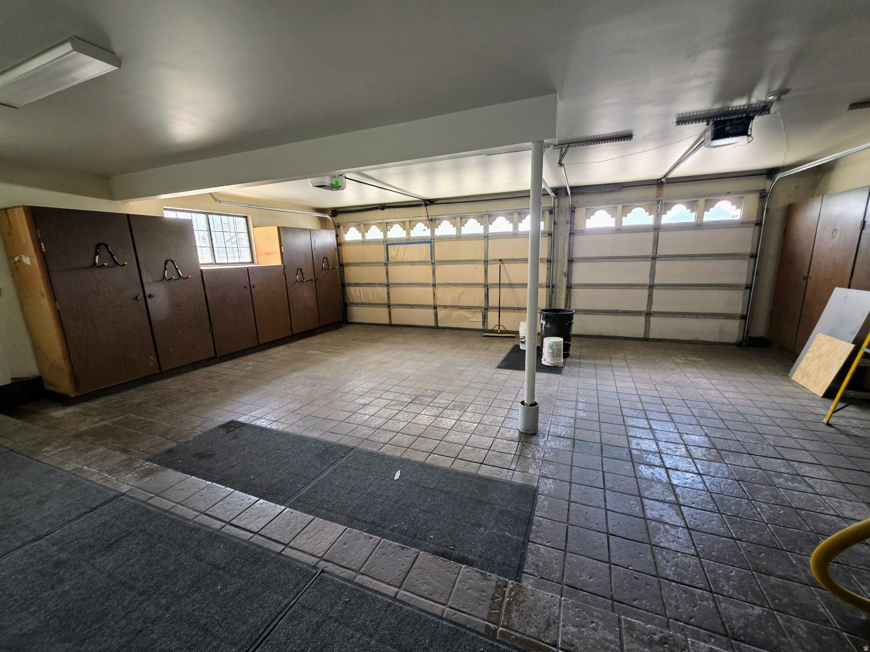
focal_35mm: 13
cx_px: 435
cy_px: 326
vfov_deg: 89.9
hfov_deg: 106.2
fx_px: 327
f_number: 1.9
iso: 250
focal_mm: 2.2
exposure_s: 1/60
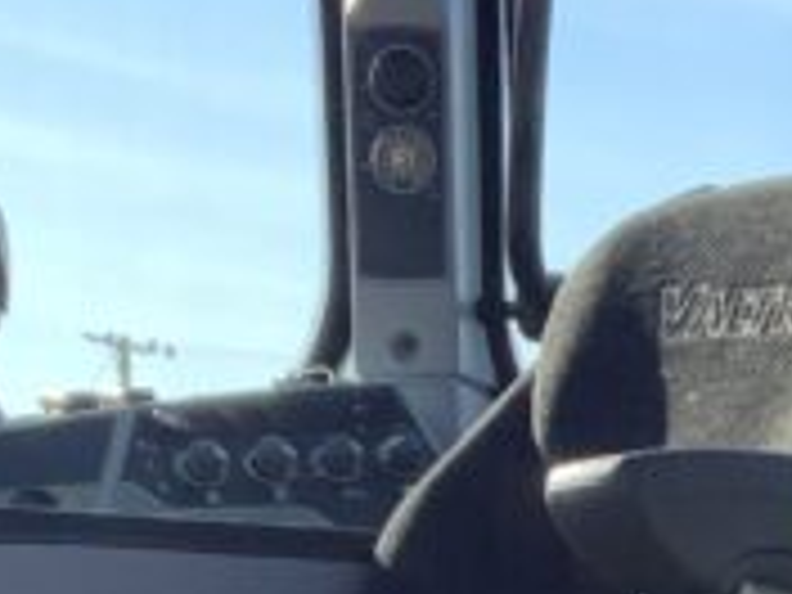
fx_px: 3867
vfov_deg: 8.3
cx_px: 837
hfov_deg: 11.5
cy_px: 1202
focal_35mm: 169
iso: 16
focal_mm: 3
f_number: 1.8
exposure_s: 1/344
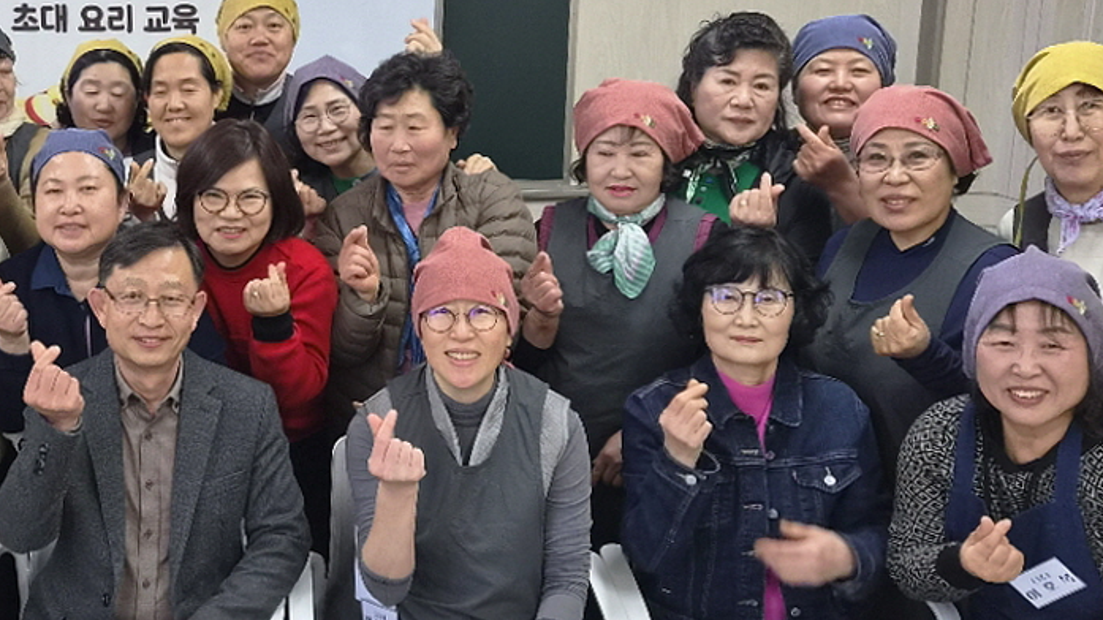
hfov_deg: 42.7
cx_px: 234
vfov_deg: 26.0
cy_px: 282
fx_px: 1345
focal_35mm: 46
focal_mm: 5.4
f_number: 1.8
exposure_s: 1/120
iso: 320
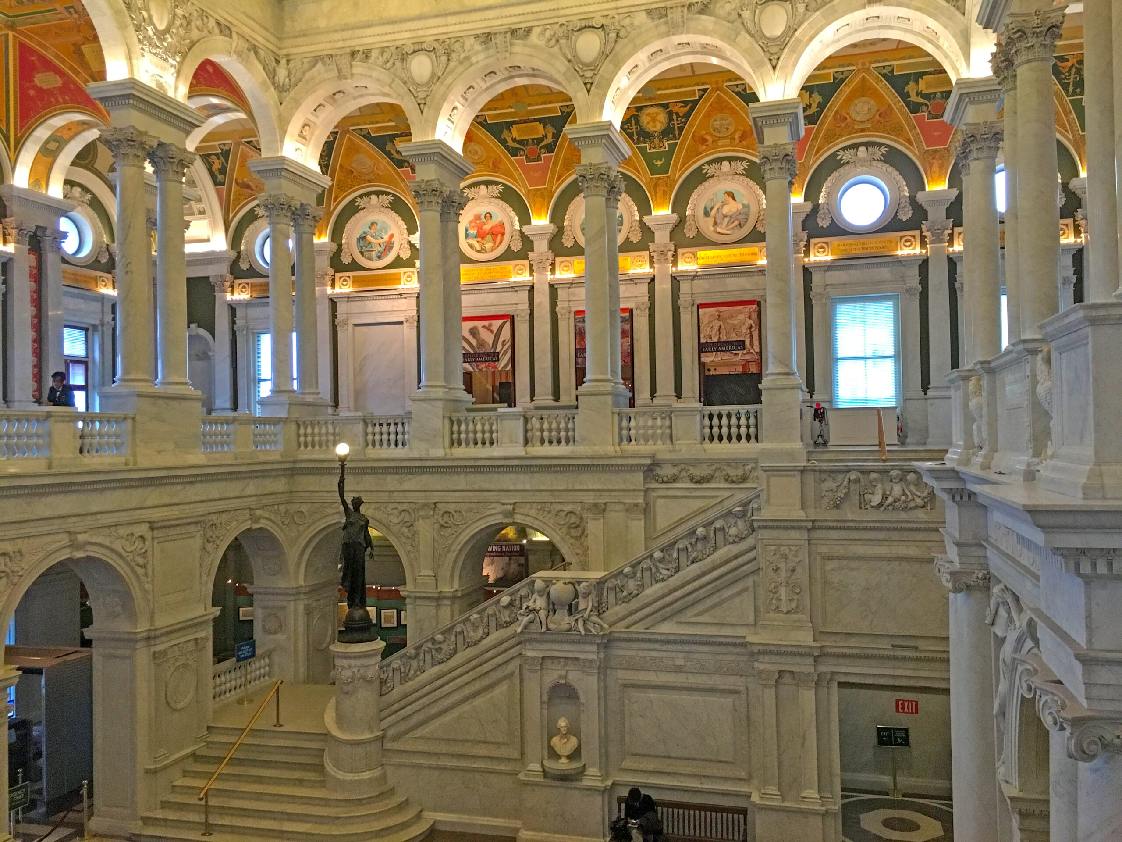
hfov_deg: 61.7
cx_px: 561
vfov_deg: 48.2
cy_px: 421
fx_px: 940
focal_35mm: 29
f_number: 2.2
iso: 200
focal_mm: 4.15
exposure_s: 1/30
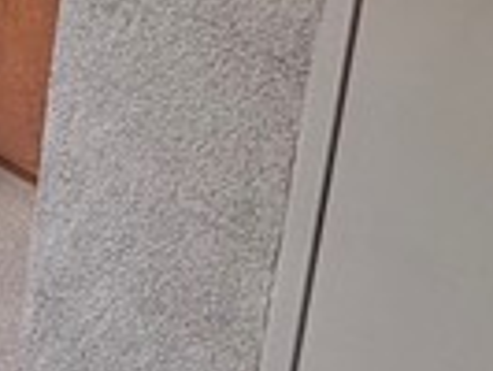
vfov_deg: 13.6
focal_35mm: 108
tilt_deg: -14.8
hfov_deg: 12.9
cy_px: 26
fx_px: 1540
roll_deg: +1.7
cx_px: -752
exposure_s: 1/610
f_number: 2.2
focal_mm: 2.22
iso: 40
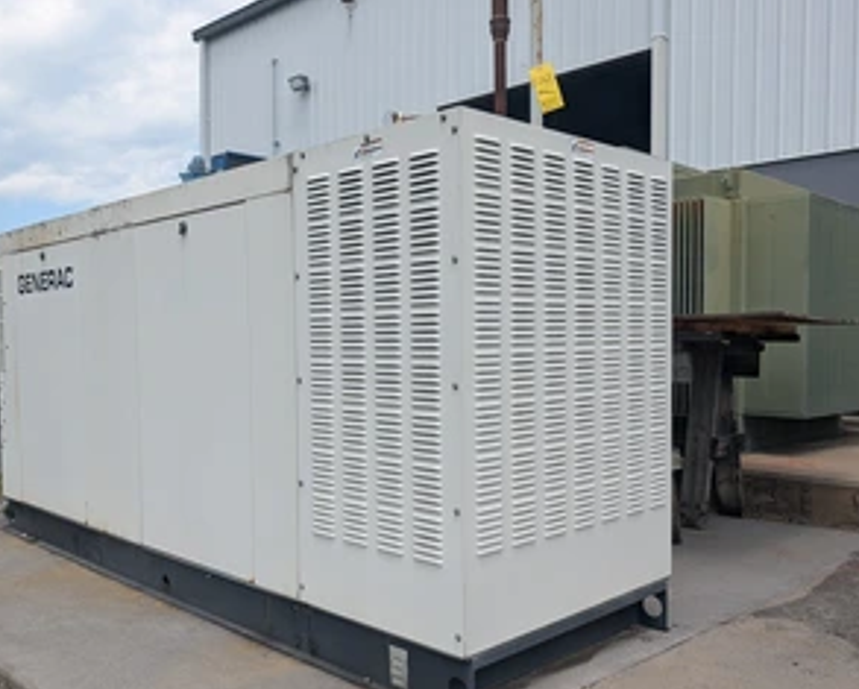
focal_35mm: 32
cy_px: 368
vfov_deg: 45.8
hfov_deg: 55.5
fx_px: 814
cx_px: 390
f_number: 1.68
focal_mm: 6.9
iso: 26
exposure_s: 1/1195
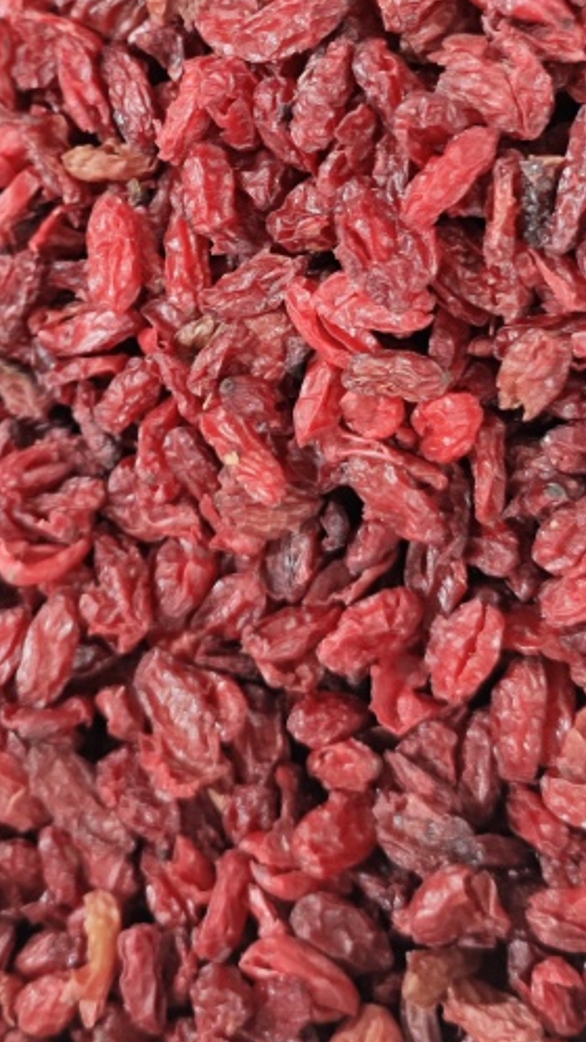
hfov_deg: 21.4
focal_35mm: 56
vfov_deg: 36.2
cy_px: 240
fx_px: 1547
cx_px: 226
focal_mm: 5.84
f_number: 1.6
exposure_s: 1/50
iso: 160
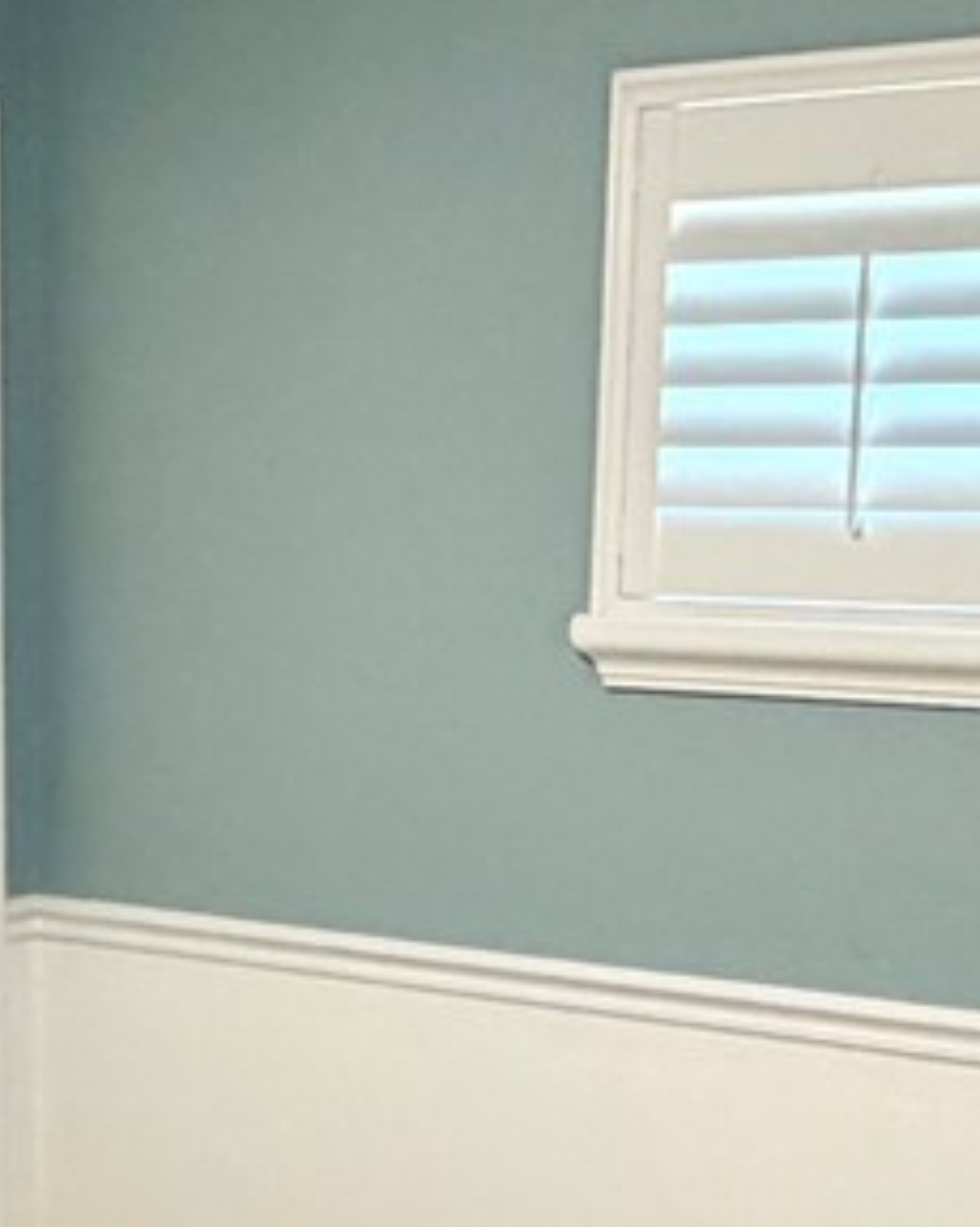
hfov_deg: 20.0
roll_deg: -0.5
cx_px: 247
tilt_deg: -13.7
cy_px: 1129
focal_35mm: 76
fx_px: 2758
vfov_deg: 24.3
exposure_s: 1/60
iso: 320
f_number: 2.2
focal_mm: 2.22
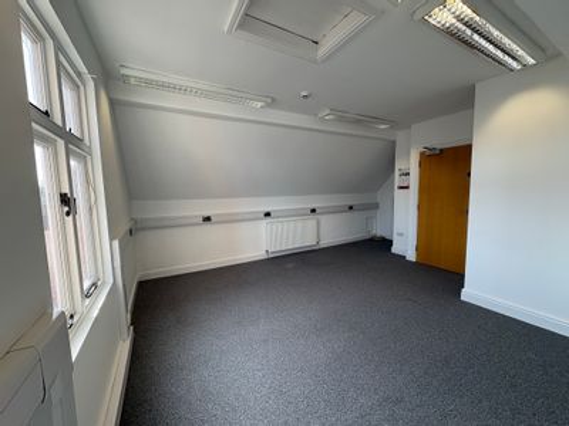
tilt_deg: -6.0
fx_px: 230
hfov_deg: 102.1
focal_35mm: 14
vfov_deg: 85.7
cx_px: 284
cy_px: 213
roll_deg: +1.4
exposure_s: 1/100
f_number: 2.2
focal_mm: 2.22
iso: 80
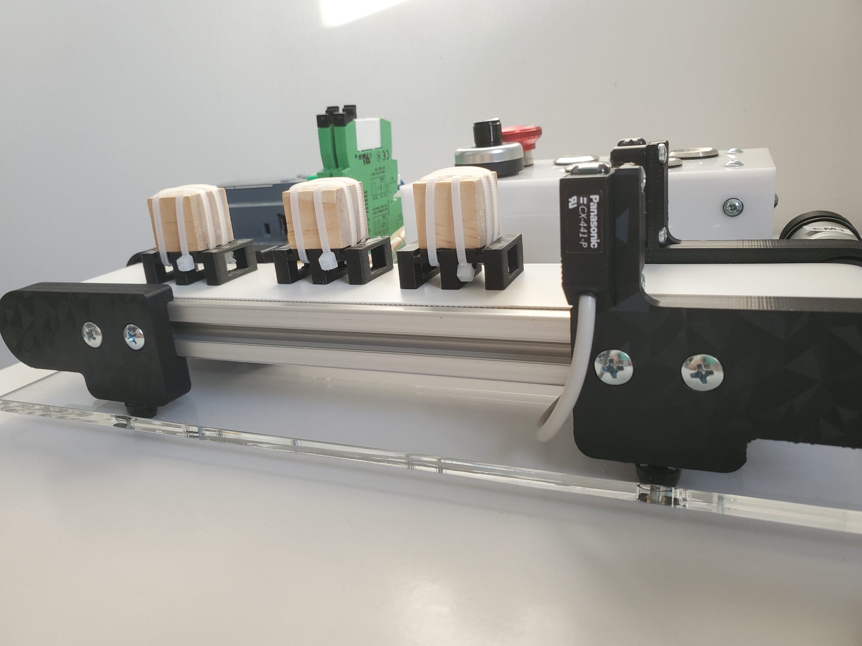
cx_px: 431
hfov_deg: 67.3
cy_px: 323
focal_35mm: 26
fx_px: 647
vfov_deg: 53.1
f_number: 2.4
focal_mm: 4.3
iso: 200
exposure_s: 1/100
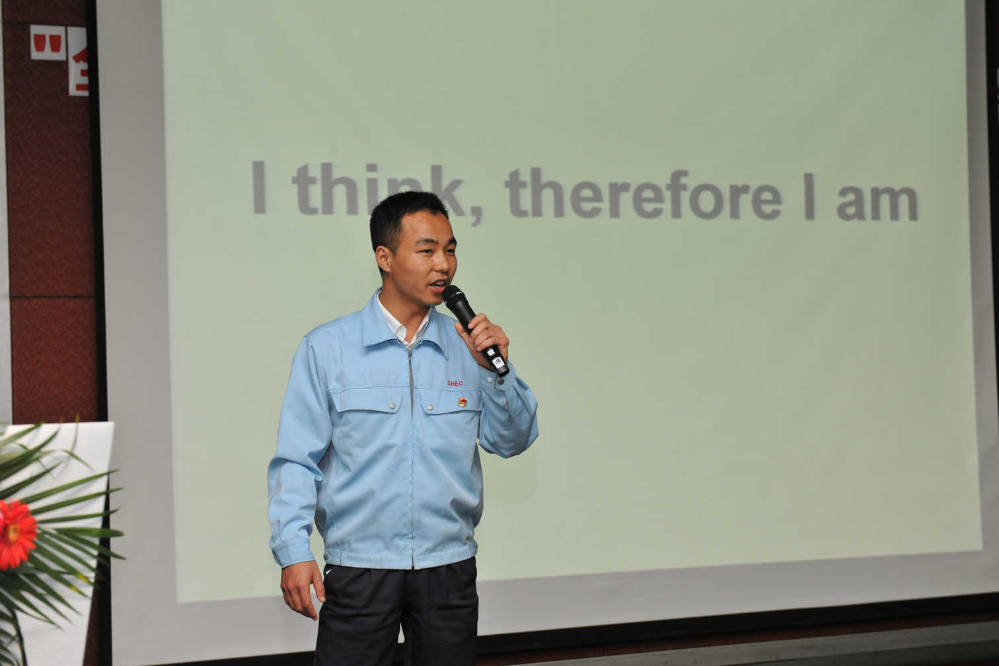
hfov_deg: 32.4
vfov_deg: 21.9
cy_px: 333
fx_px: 1720
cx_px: 500
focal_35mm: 62
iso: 800
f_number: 5.6
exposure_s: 1/125
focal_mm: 62
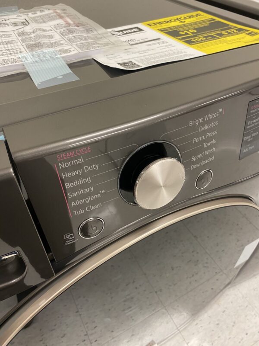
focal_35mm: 26
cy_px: 173
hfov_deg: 53.1
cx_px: 130
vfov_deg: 67.3
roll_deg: +0.7
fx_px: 259
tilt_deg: -43.1
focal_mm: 4.25
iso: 100
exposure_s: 1/43
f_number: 1.8
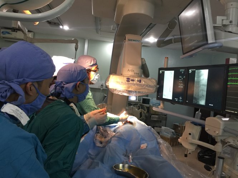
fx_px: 199
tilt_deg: -1.7
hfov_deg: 61.7
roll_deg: -6.0
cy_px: 89
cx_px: 119
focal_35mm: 29
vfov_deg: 48.2
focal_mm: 4.15
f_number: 2.2
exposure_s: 1/17
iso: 80
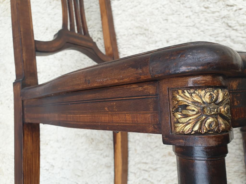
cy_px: 92
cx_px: 123
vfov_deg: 53.1
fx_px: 185
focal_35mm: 26
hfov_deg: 67.3
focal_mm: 4.3
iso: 100
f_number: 2.4
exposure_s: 1/50
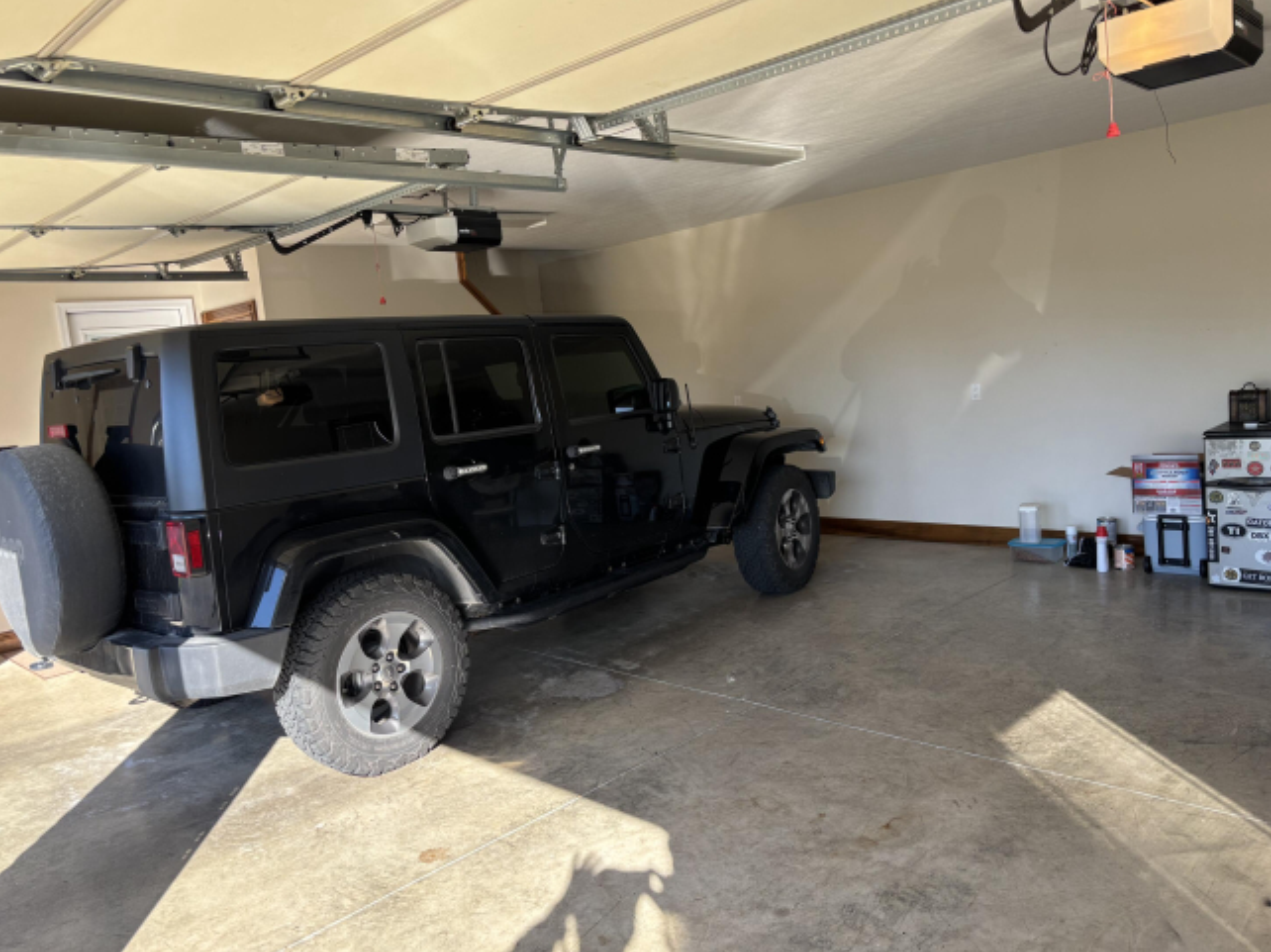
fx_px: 991
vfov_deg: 51.3
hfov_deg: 65.3
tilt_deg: -7.3
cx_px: 617
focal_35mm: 27
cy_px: 469
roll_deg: +6.4
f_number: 1.6
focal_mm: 5.96
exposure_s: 1/229
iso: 50
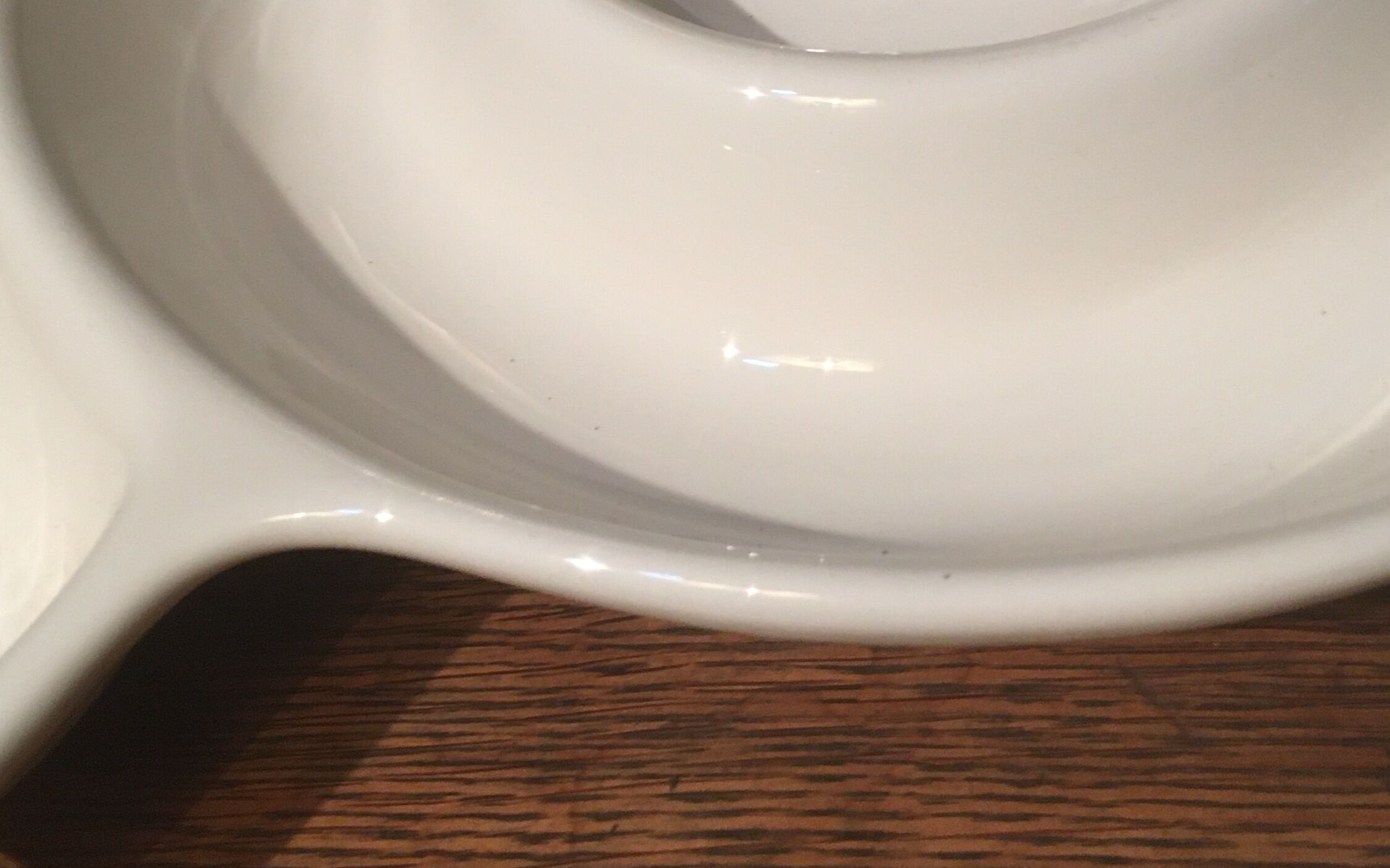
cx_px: 751
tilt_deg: -47.8
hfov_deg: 36.9
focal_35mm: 55
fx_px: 2083
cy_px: 166
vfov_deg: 23.2
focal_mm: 4.15
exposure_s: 1/33
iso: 160
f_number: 2.2
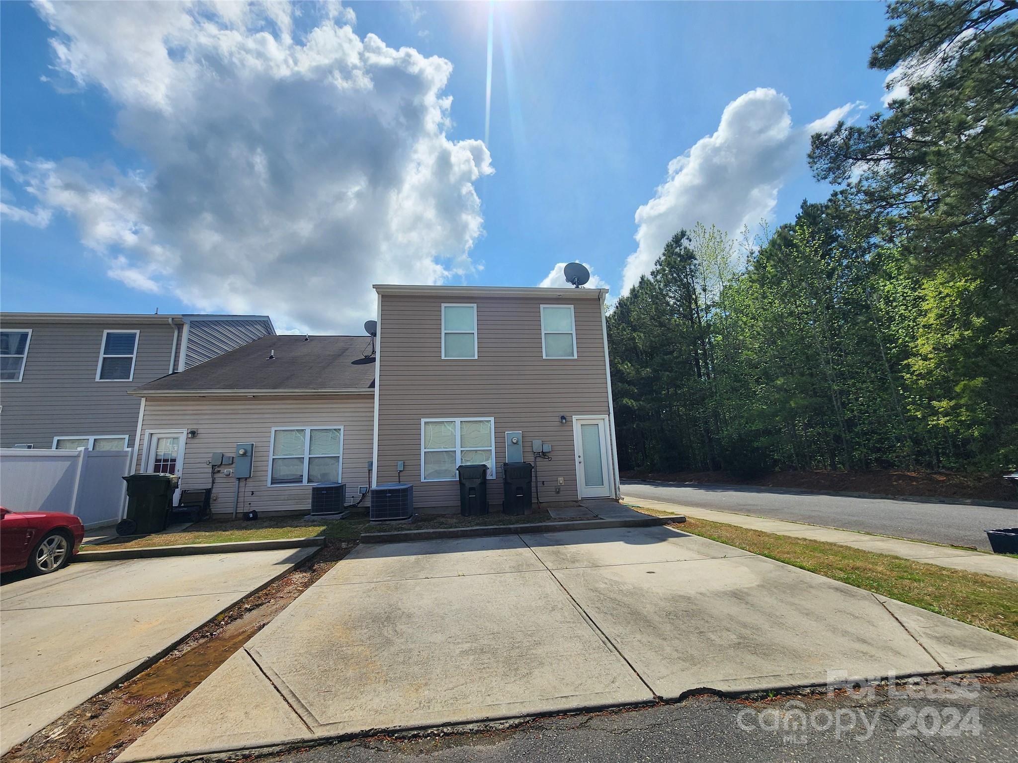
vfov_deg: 89.9
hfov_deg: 106.2
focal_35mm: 13
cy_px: 382
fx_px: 382
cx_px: 509
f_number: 2.2
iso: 50
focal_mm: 2.2
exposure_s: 1/4654
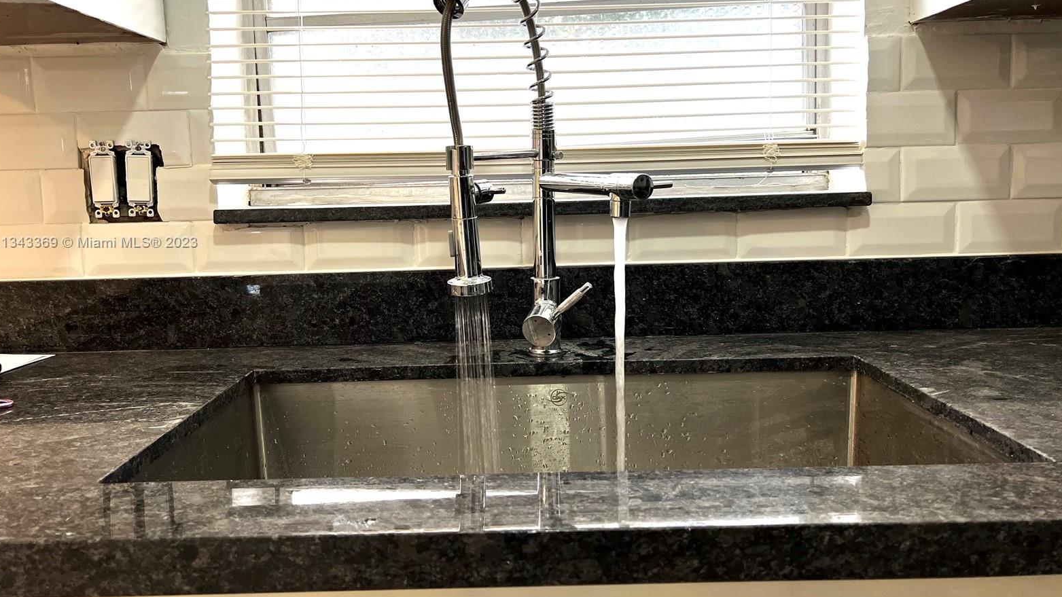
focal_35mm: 29
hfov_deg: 66.1
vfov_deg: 40.0
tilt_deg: -5.2
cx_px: 523
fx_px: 817
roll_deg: +1.4
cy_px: 243
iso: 100
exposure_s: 1/120
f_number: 1.5
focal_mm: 5.7
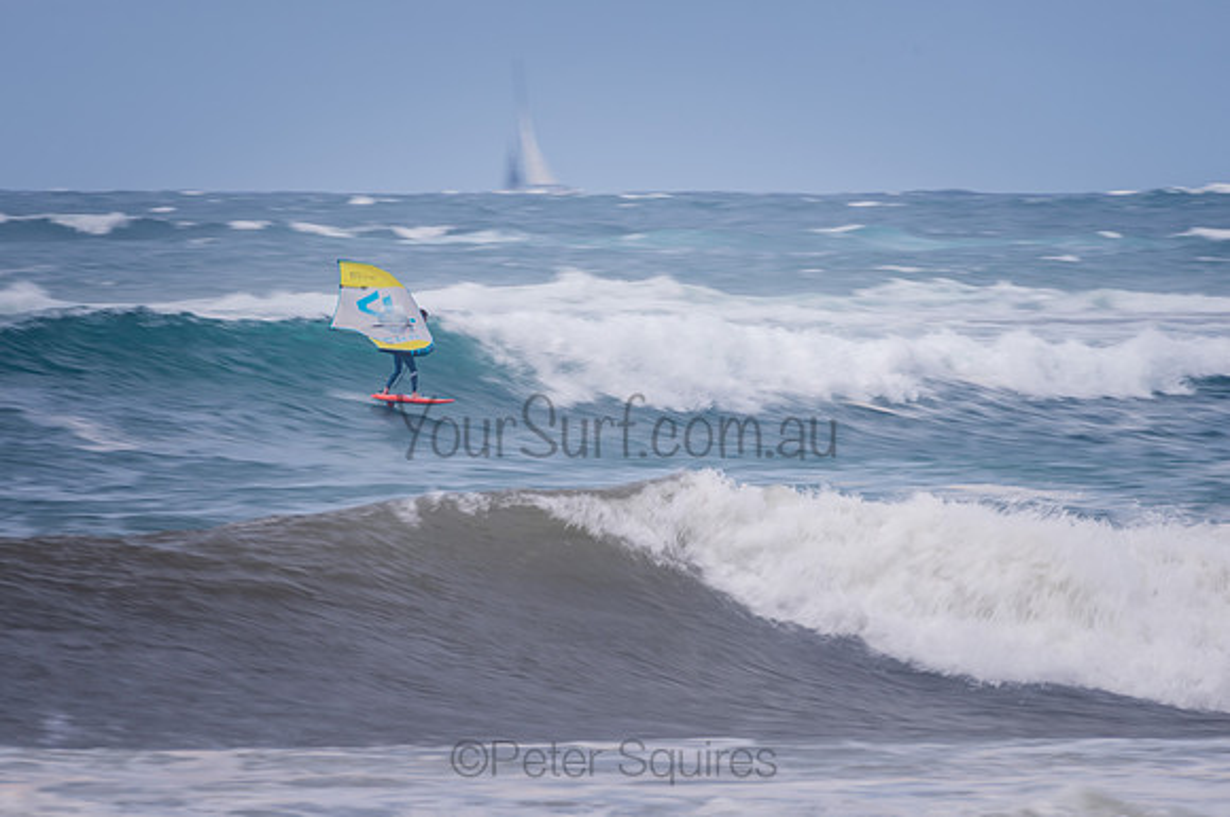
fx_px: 20949
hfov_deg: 3.4
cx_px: 492
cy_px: 394
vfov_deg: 2.2
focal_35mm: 614
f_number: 10
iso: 31
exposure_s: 1/30
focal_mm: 500
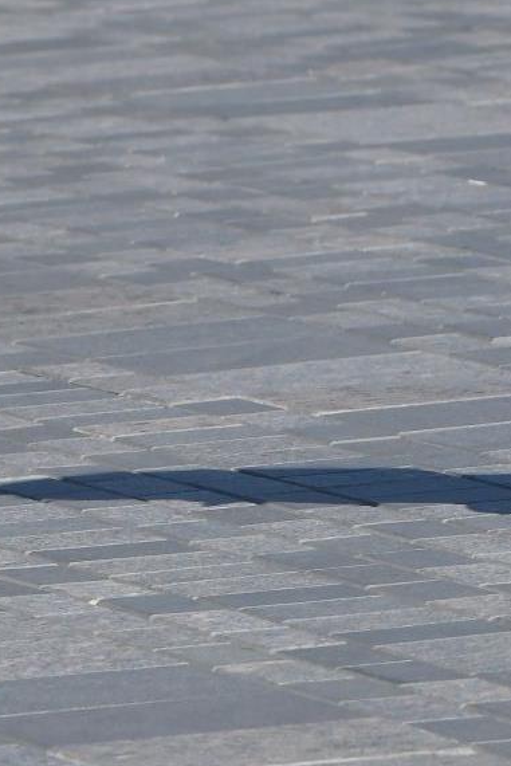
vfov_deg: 2.4
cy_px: -514
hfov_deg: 1.6
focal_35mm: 867
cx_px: 769
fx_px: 18447
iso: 640
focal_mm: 200
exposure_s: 1/1600
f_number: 8
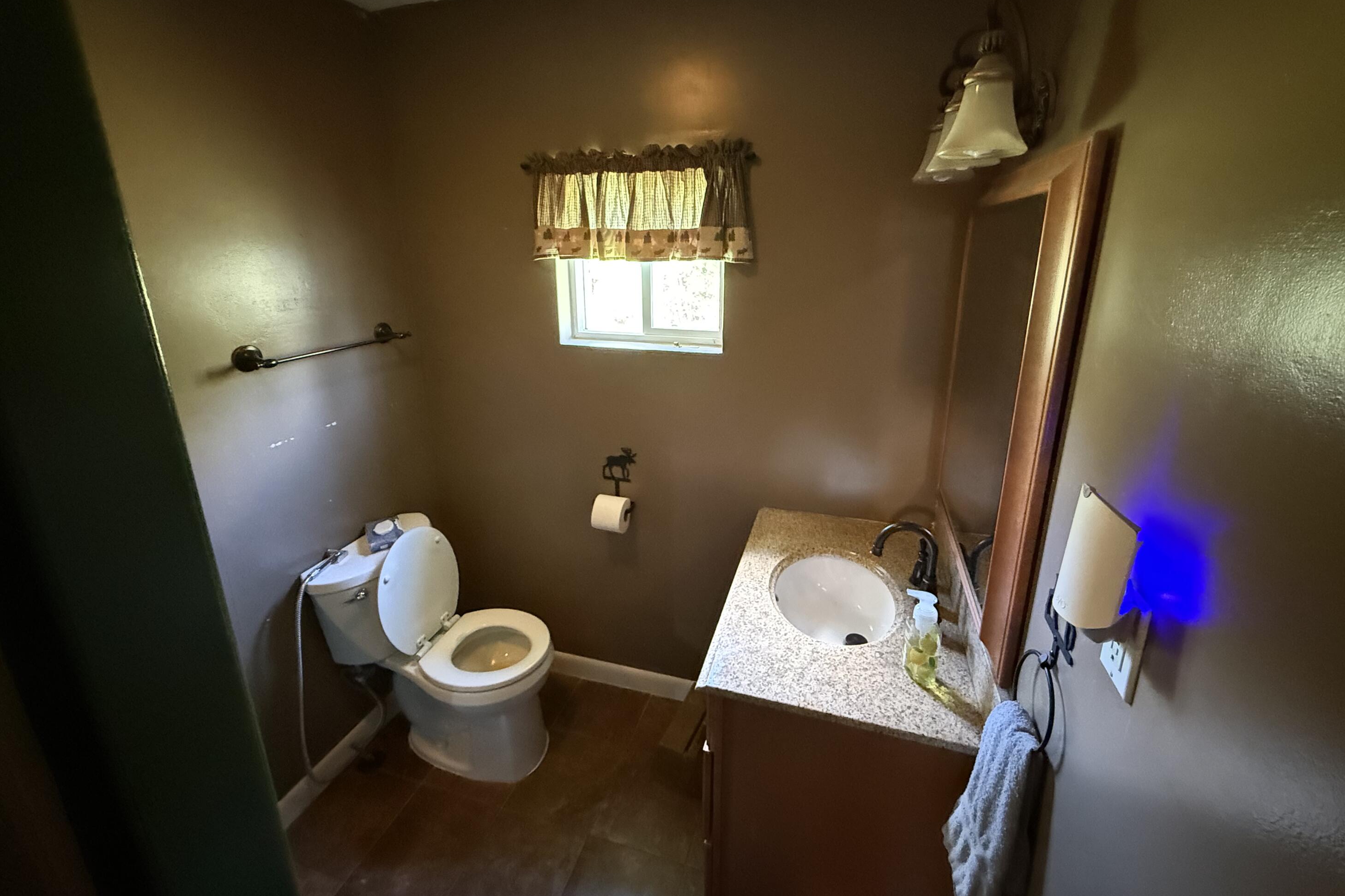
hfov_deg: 100.4
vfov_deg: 77.0
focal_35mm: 15
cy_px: 396
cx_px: 692
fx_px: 560
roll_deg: +0.6
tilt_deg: -16.2
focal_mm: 2.22
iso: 1250
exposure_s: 1/40
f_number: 2.2
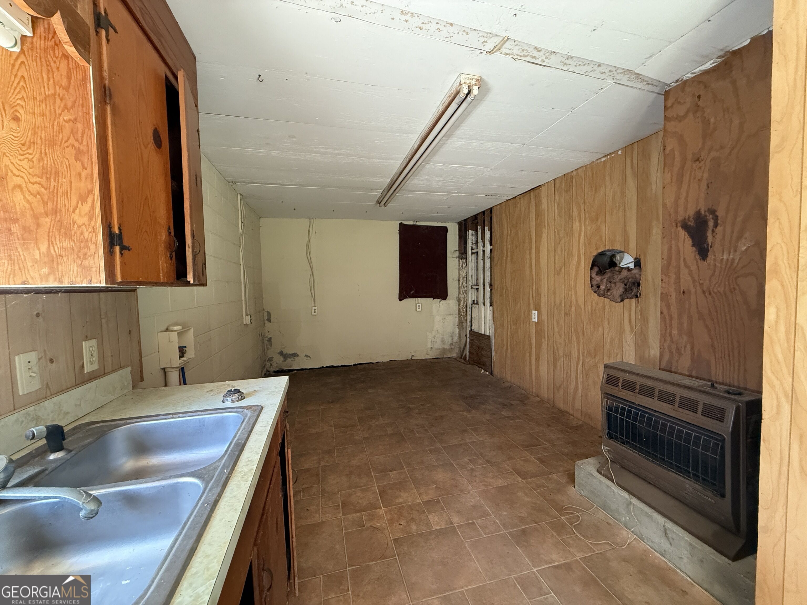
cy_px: 302
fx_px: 326
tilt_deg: -2.8
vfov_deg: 85.7
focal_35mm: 14
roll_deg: +0.8
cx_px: 404
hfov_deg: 102.1
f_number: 2.2
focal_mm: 2.22
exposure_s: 1/60
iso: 640
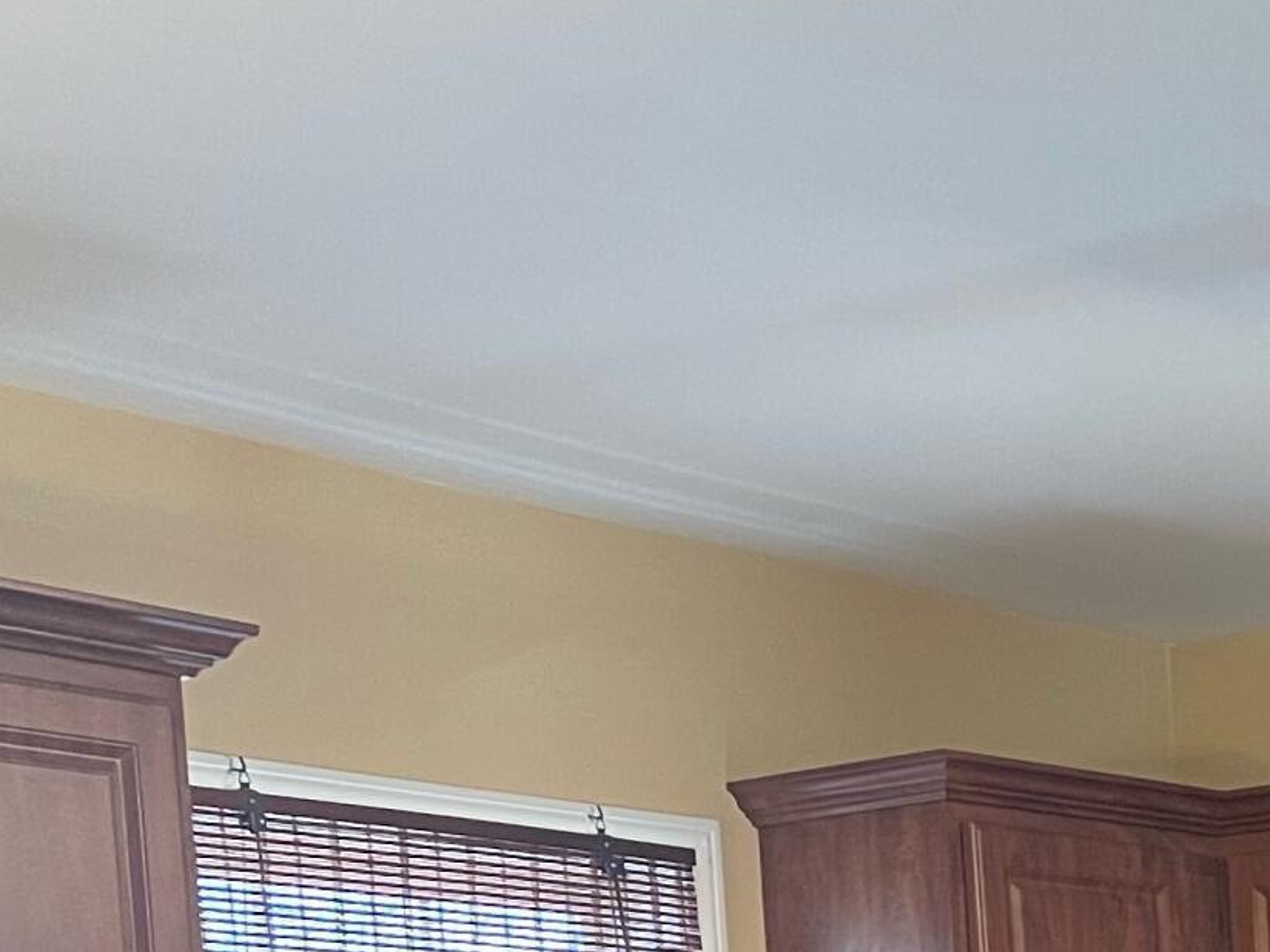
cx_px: 1709
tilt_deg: -5.7
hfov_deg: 19.6
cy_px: 1579
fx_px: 3339
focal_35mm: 91
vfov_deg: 14.7
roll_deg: +2.2
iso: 250
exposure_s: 1/60
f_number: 1.6
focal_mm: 5.1
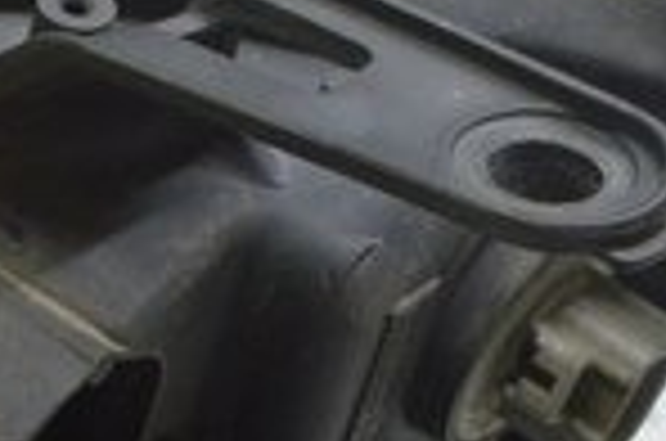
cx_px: -698
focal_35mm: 218
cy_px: 614
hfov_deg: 8.9
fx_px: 4033
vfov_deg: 6.2
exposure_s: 1/20
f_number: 5.6
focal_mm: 21
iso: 400
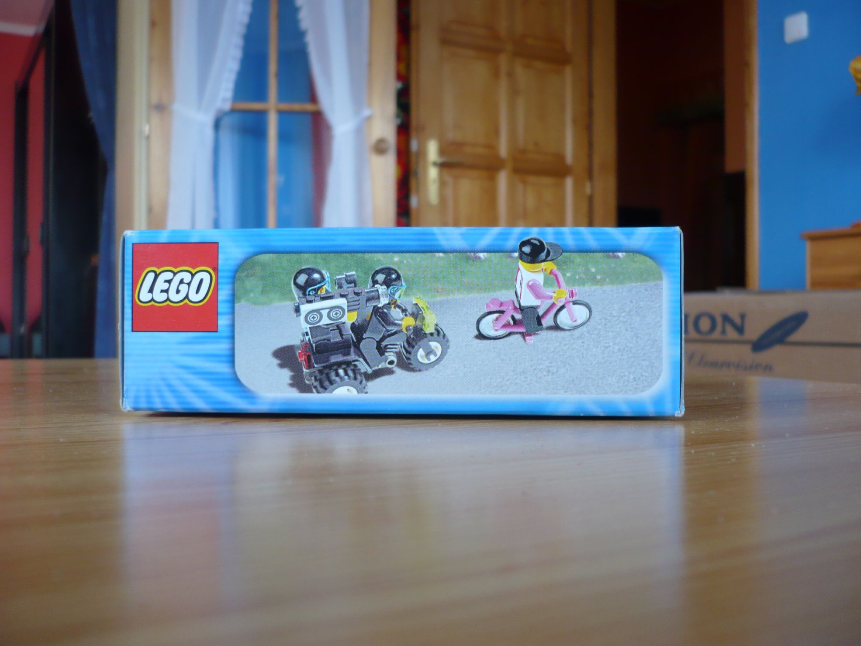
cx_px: 430
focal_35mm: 35
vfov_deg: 40.7
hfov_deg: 52.6
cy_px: 323
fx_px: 870
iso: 100
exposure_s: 1/30
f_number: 2.8
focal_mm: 5.8
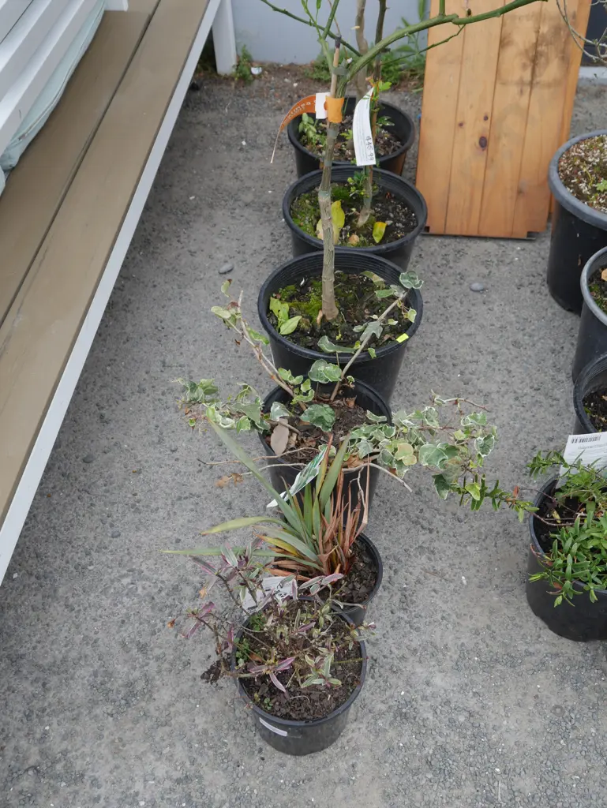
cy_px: 404
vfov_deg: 53.9
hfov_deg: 41.8
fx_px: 794
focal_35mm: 34
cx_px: 304
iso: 200
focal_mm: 17
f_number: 5
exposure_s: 1/160
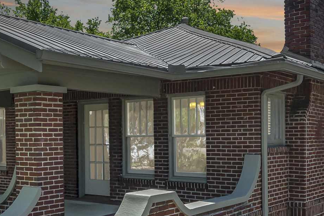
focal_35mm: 53
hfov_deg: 37.5
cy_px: 171
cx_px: 152
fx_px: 477
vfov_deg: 25.1
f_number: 8
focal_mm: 16
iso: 640
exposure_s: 1/1250
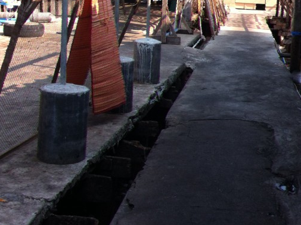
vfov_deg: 20.3
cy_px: 29
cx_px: 158
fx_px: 616
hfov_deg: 27.4
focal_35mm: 71
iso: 80
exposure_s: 1/363
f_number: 2.8
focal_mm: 3.85
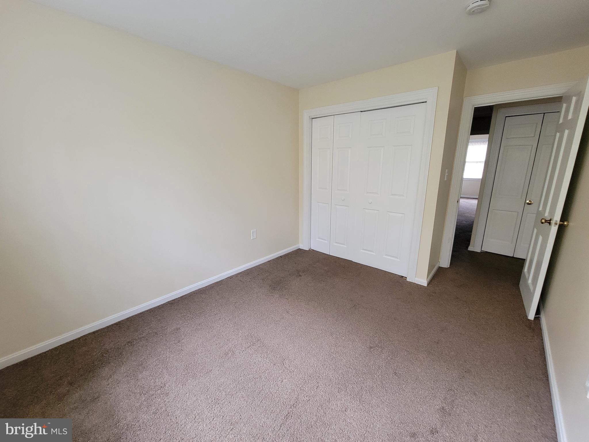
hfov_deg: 106.2
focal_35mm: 13
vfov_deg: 89.9
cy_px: 221
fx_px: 221
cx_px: 294
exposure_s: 1/40
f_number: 2.2
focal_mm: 2.2
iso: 320
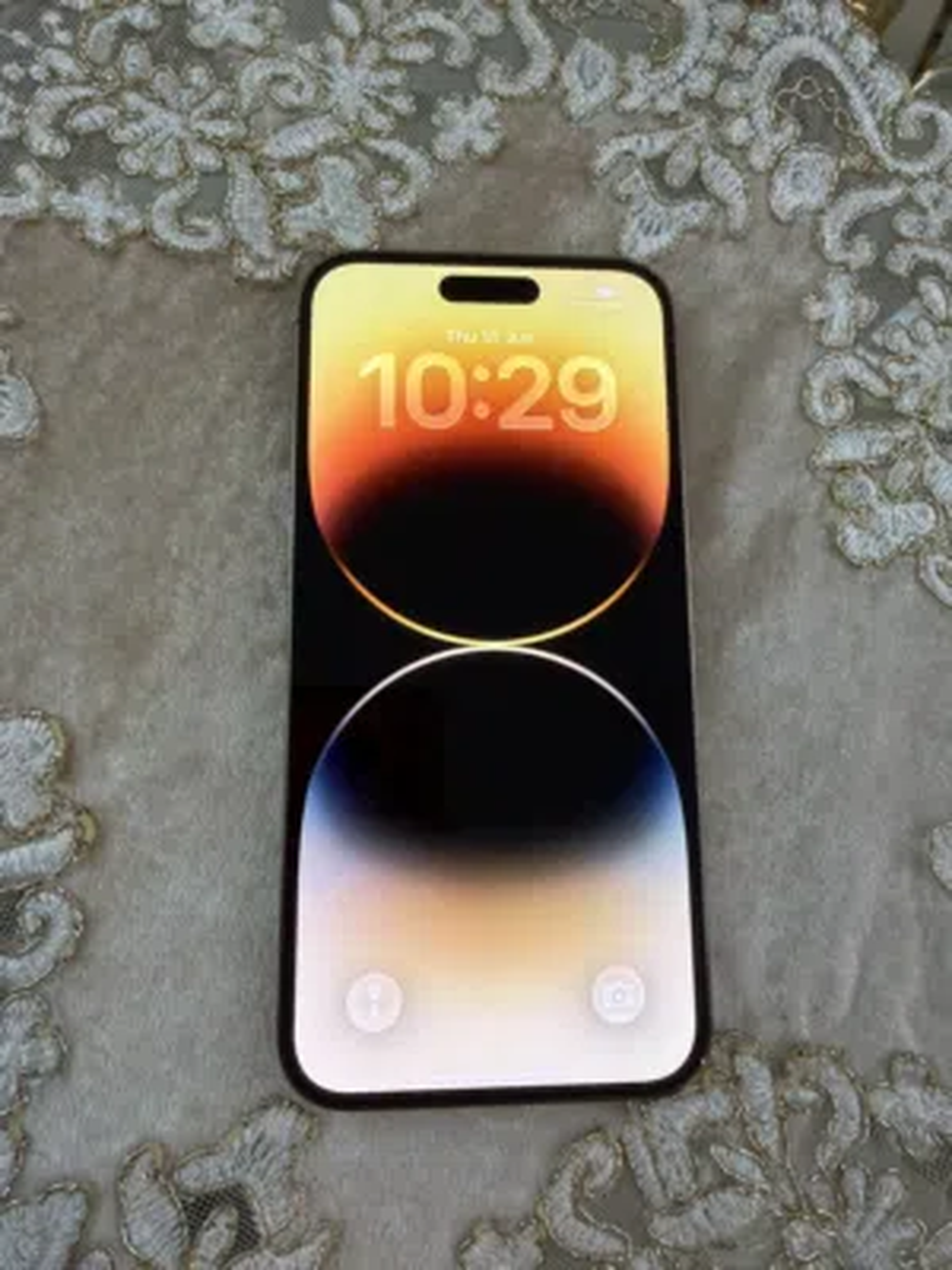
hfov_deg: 56.8
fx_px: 880
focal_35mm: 24
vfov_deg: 71.6
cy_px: 635
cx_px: 476
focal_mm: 2.22
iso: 200
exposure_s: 1/100
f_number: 2.2
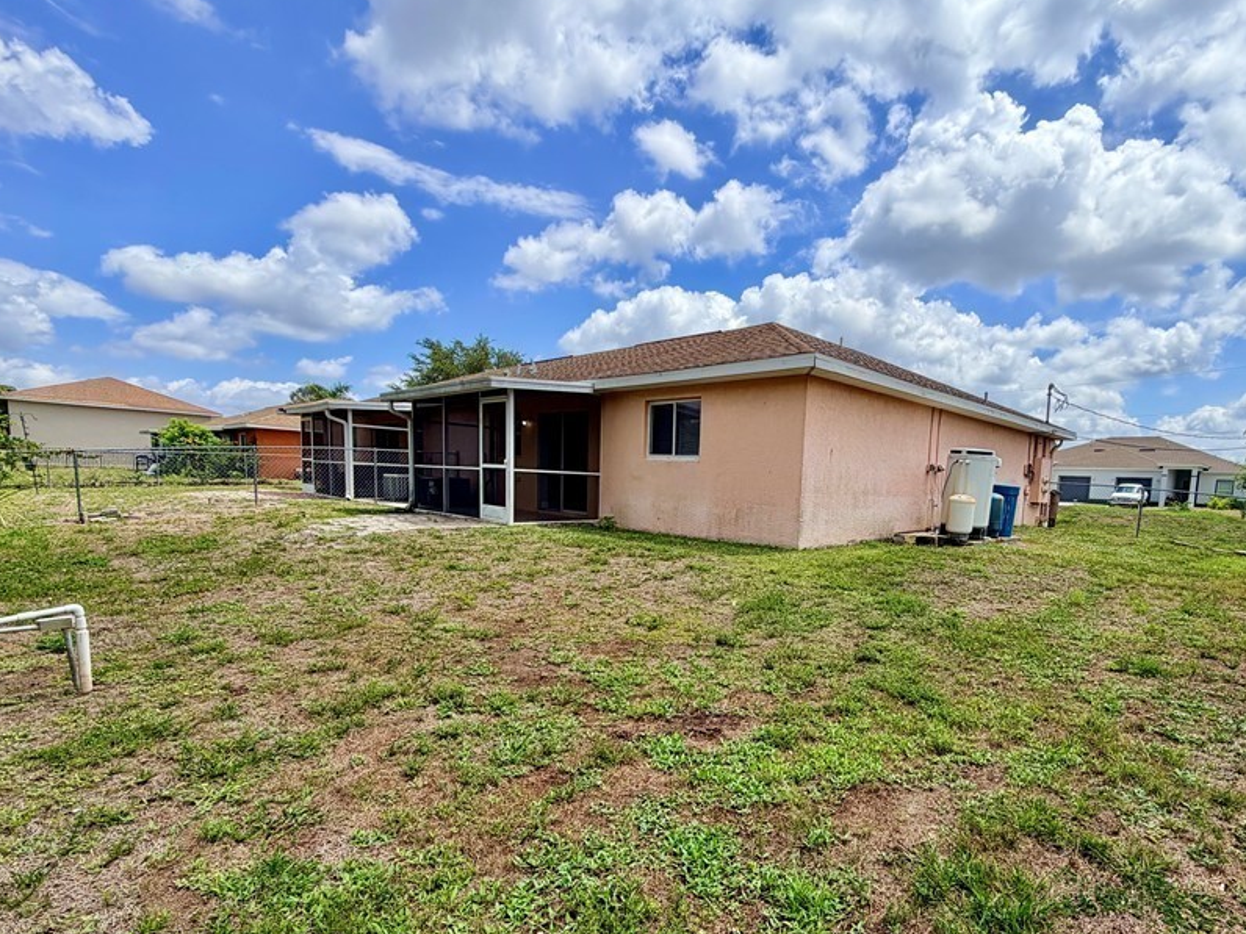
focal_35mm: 18
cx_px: 751
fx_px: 648
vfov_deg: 71.0
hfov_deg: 86.6
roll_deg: -2.4
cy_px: 552
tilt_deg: -6.4
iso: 20
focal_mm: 2.22
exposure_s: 1/1211
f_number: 2.2
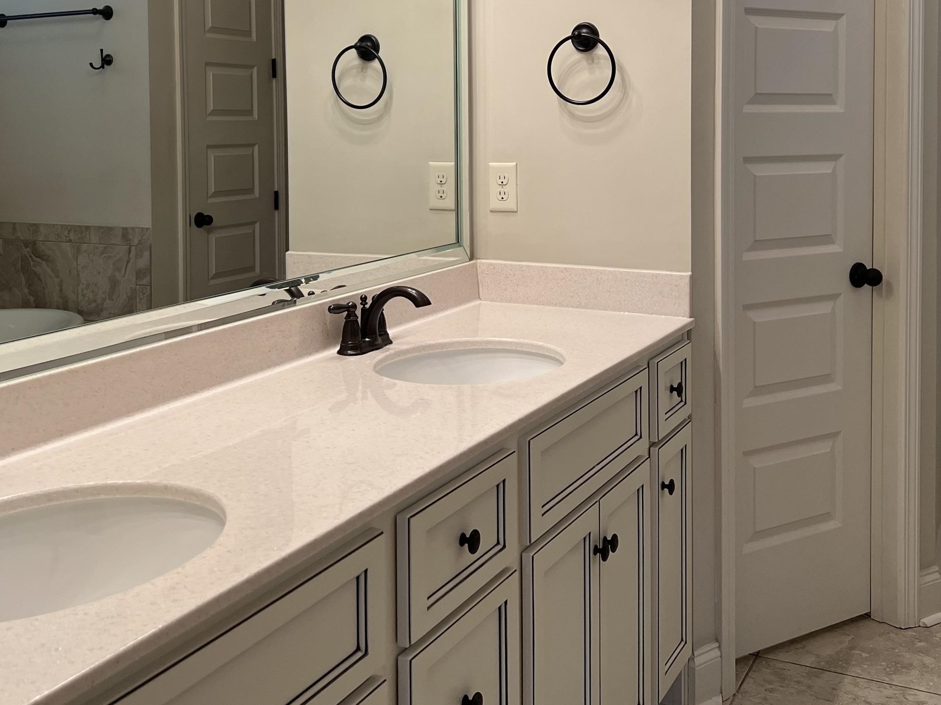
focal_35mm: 42
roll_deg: +1.4
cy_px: 170
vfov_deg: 33.6
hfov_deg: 44.8
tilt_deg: -3.6
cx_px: 442
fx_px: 1142
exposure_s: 1/120
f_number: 1.5
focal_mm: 5.7
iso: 125
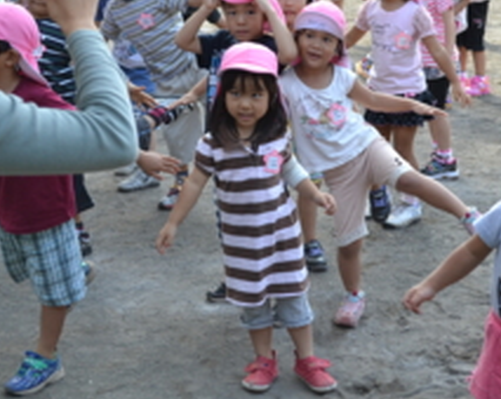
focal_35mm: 90
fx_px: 1333
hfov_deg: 21.2
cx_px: 310
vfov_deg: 16.9
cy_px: 90
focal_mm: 34
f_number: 5.6
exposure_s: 1/125
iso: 320
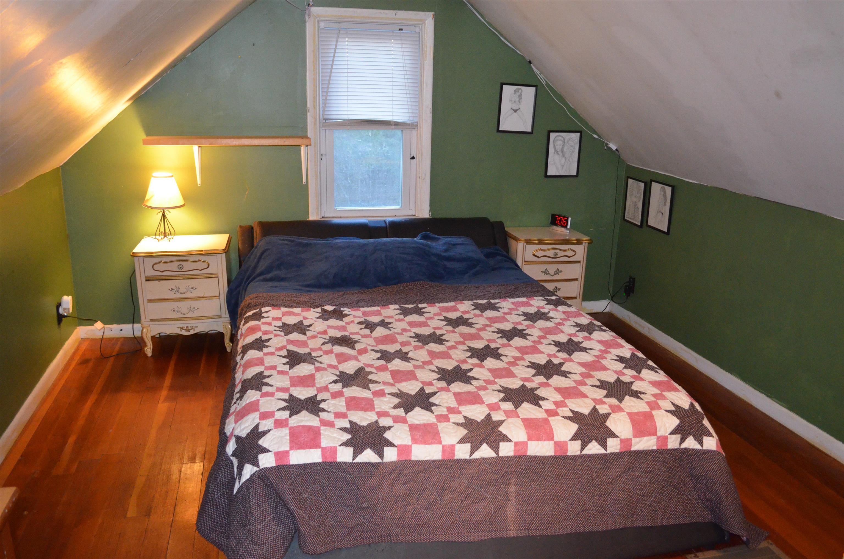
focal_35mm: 27
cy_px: 280
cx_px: 422
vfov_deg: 47.7
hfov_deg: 67.5
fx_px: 632
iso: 3200
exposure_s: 1/60
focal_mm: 18
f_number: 3.5
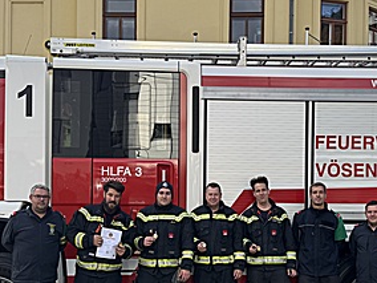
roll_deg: -0.1
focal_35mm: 52
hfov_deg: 36.8
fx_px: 566
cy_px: 199
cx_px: 210
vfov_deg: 27.8
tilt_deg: +0.4
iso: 80
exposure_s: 1/842
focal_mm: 6.76
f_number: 1.78
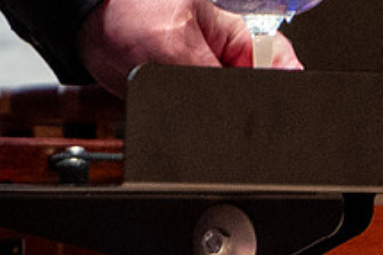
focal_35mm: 1742
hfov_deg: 1.2
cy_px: -266
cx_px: -113
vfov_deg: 0.8
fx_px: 18518
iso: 1600
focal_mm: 200
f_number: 2.8
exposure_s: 1/320
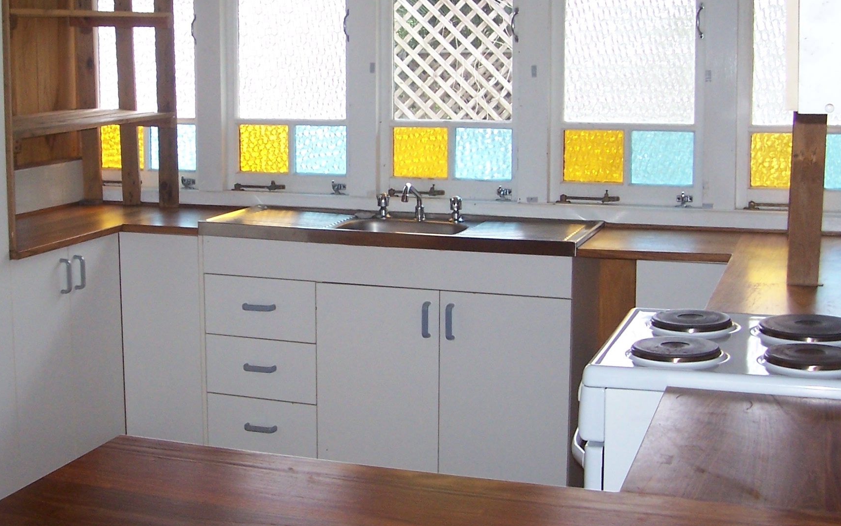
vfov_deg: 23.9
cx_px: 298
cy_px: 174
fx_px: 1238
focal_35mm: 54
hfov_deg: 37.2
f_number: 2.7
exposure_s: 1/60
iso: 125
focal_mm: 5.6
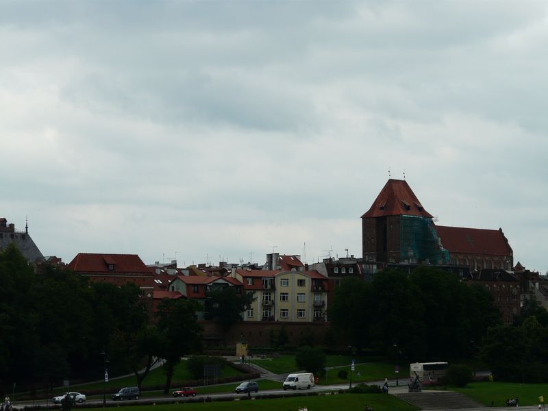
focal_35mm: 96
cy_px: 206
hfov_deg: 20.4
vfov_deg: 15.4
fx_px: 1520
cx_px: 274
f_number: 5.6
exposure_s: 1/400
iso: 100
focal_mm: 15.8
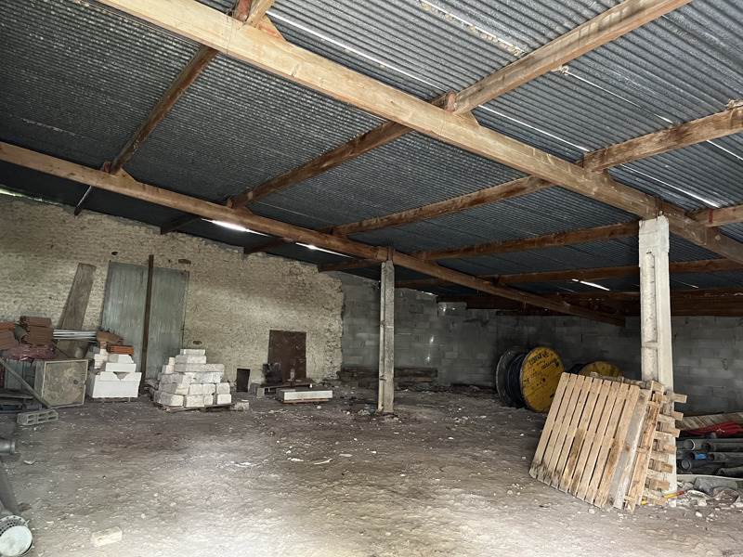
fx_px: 558
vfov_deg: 53.1
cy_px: 278
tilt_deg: +4.4
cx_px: 372
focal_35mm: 26
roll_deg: +0.0
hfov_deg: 67.3
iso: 640
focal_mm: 5.1
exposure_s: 1/35
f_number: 1.6
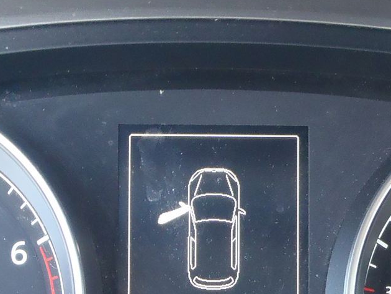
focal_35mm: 91
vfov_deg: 15.9
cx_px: 231
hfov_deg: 21.5
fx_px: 1028
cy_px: 300
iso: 200
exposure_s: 1/20
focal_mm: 5
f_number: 3.5
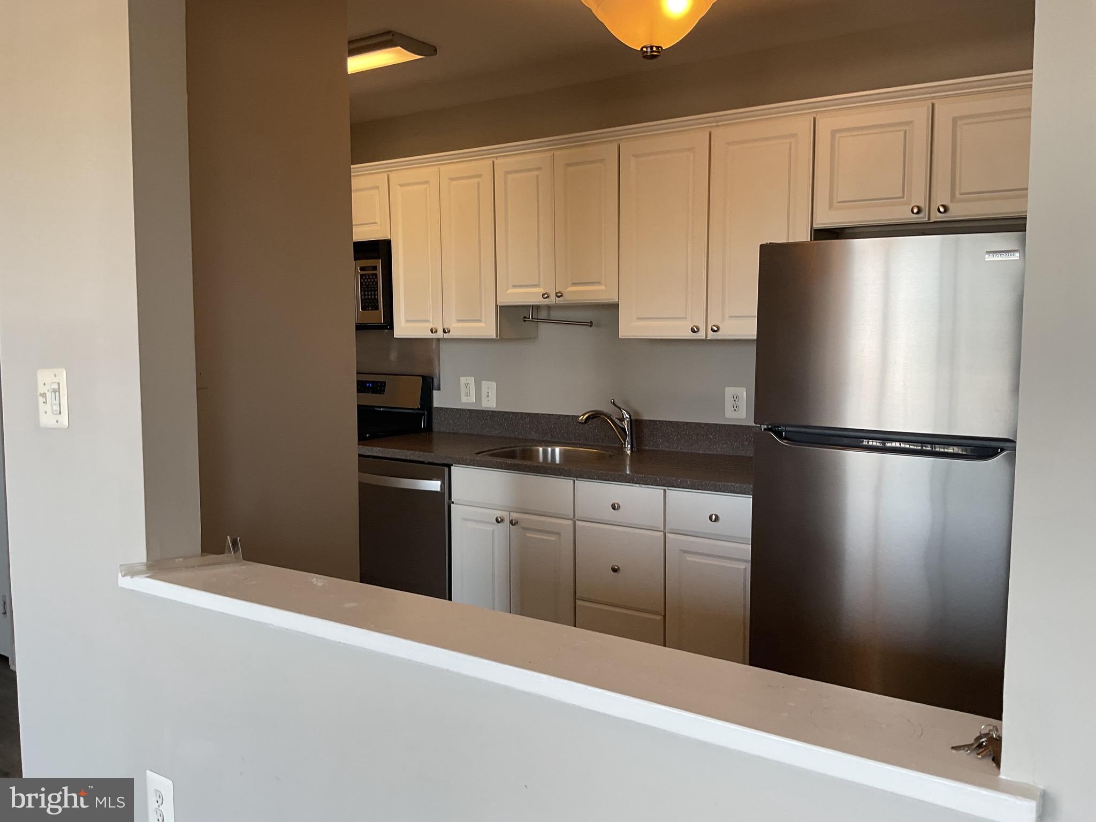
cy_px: 411
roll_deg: +0.8
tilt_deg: -4.9
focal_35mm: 29
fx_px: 918
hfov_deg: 61.7
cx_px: 548
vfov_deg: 48.2
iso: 40
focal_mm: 3
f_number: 1.8
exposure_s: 1/120
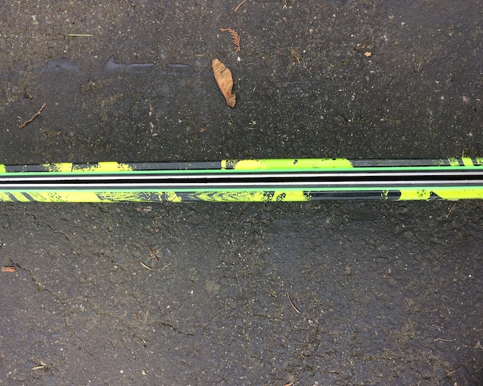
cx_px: 255
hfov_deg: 57.1
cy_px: 190
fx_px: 443
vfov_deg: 47.1
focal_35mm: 31
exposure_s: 1/173
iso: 32
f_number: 2.2
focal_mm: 4.15
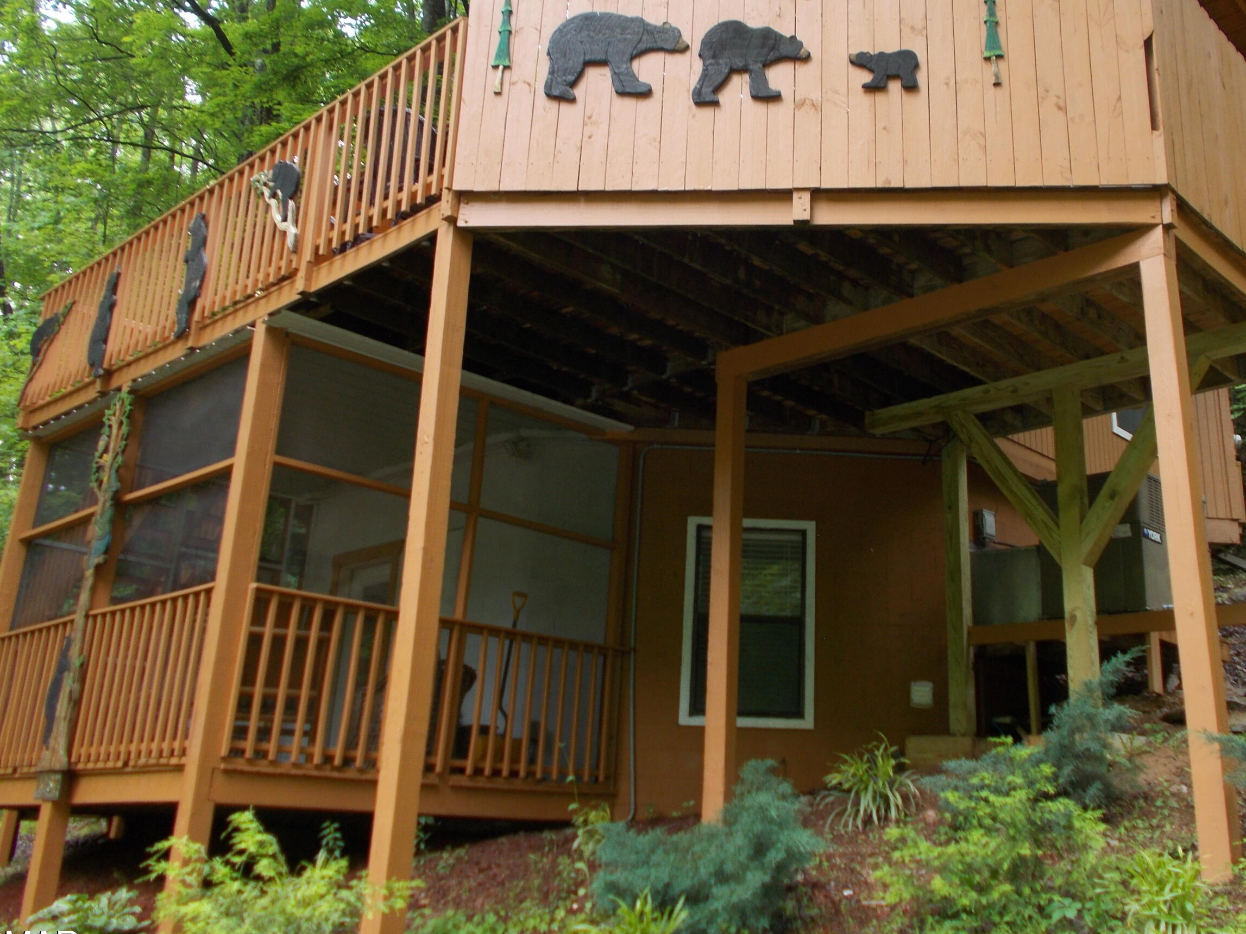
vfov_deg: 41.7
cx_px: 766
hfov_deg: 53.5
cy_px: 389
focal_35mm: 34
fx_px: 1224
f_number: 3.2
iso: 80
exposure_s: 1/40
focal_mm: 4.6
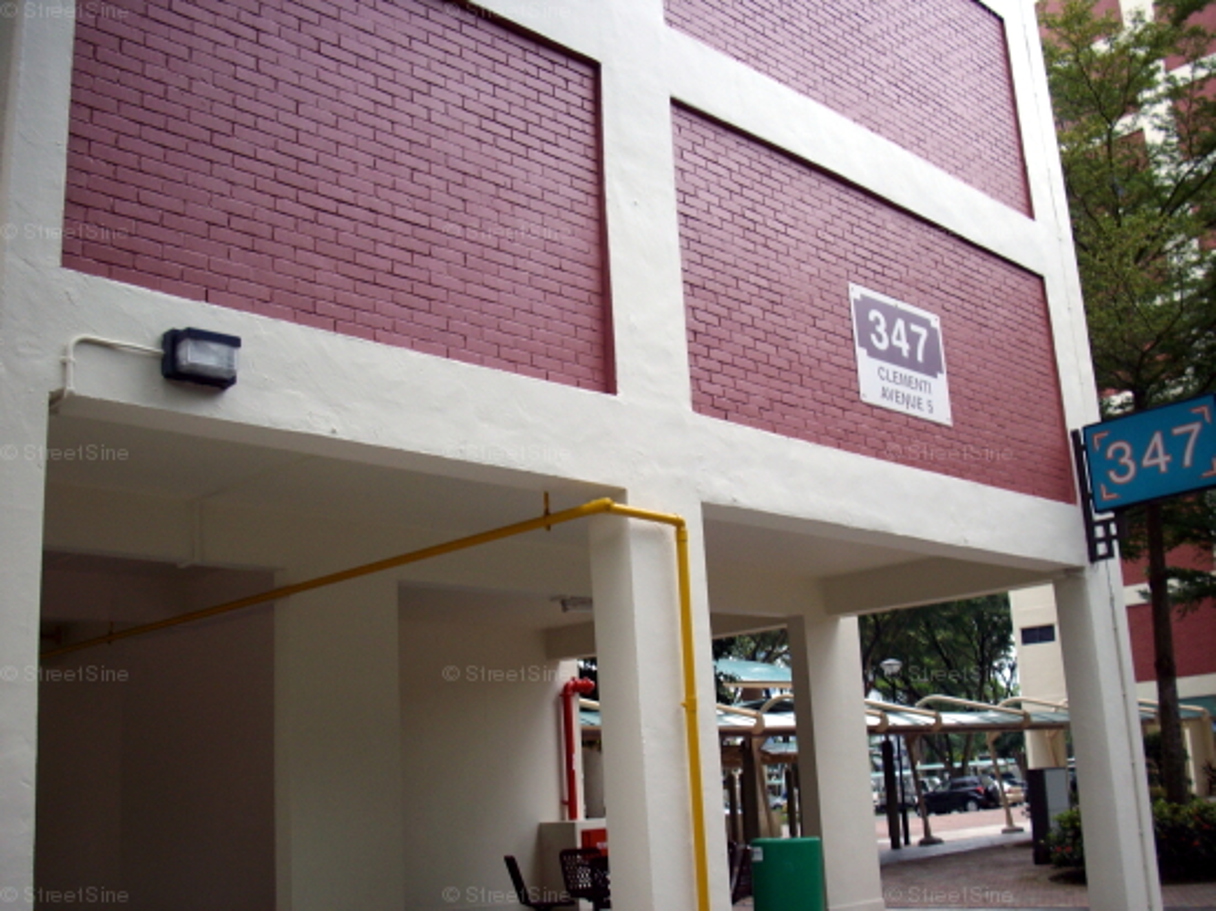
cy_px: 456
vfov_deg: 38.6
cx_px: 608
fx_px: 1299
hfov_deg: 50.2
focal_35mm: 37
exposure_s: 1/100
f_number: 2.8
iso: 80
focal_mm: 6.2
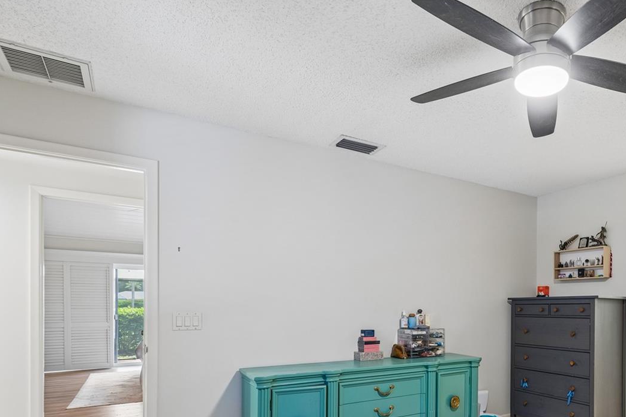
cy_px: 305
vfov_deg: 53.0
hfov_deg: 72.1
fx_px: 400
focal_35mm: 23
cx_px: 450
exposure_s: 1/2.5
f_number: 7.1
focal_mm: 10
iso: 100
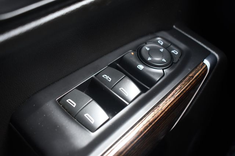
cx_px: 118
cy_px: 78
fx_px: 300
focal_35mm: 46
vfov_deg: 29.2
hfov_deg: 42.8
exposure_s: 1/125
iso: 800
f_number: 4.2
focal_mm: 31
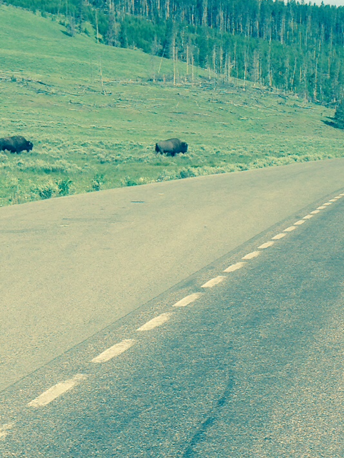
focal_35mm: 95
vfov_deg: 20.4
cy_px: 364
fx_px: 1258
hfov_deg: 15.2
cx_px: 361
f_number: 2.4
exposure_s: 1/1290
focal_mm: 4.12
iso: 50
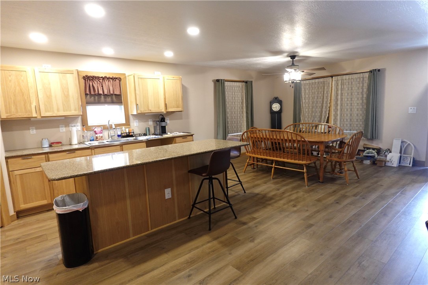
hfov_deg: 84.0
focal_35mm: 20
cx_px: 214
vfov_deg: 61.9
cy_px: 142
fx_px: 238
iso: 500
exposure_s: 1/80
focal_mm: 7.6
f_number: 2
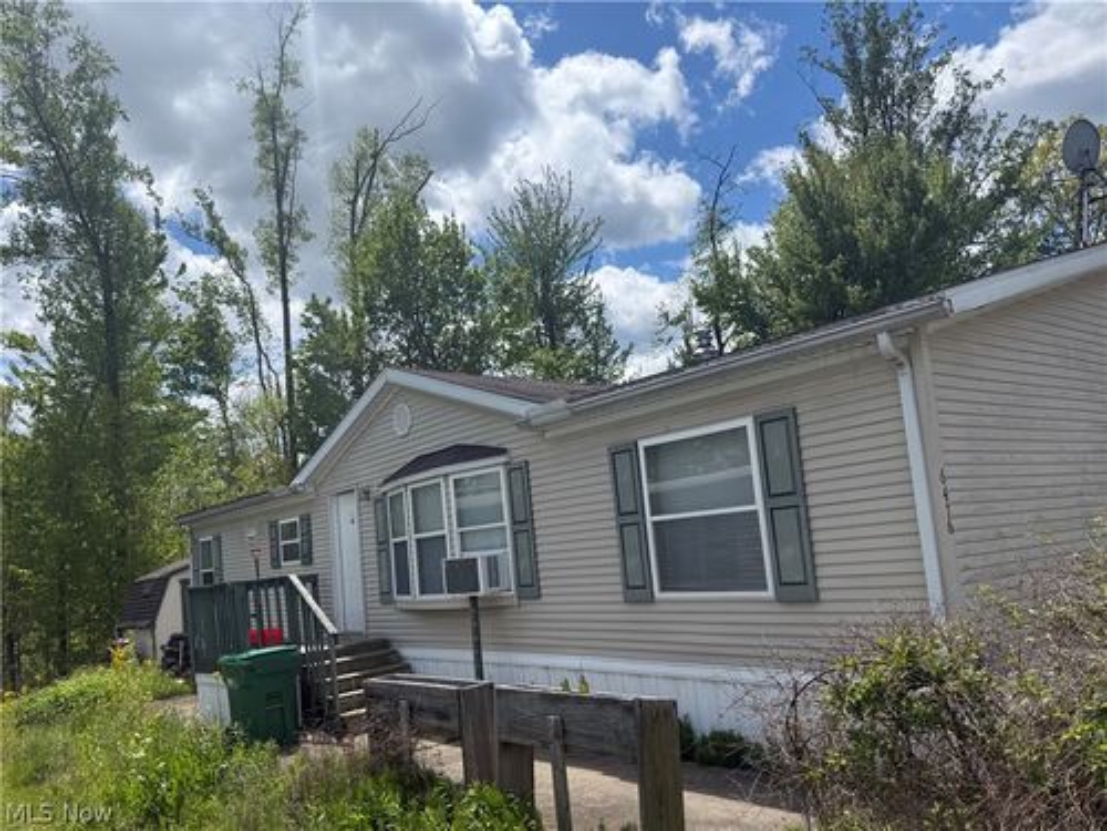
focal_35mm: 24
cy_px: 416
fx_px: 768
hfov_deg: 71.6
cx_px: 554
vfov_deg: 56.8
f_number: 1.78
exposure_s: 1/6711
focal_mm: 6.76
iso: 80
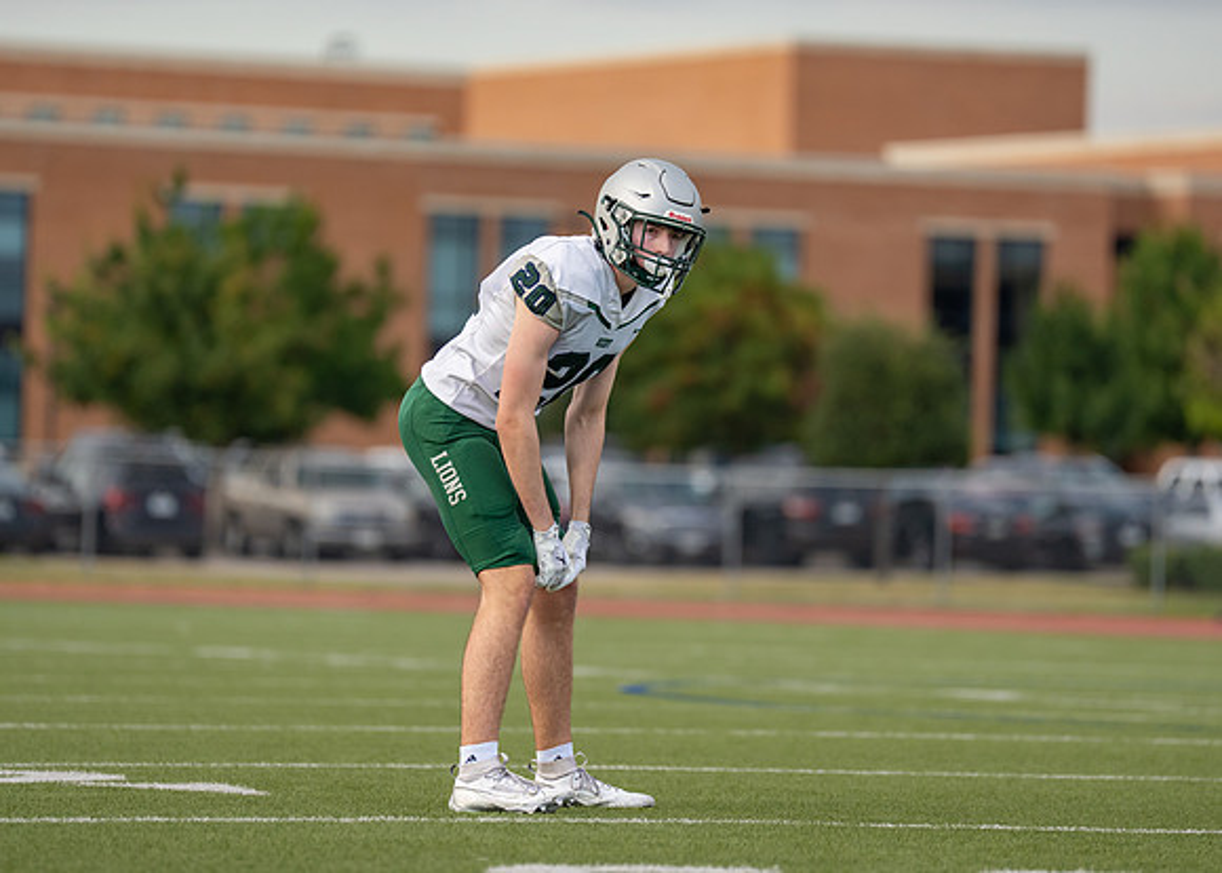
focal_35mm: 279
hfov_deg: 7.2
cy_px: 408
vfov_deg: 5.2
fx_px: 9680
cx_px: 615
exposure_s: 1/2000
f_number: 2.8
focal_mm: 200
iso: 500
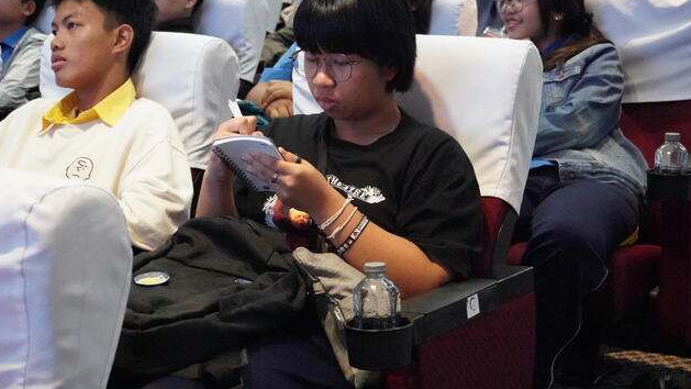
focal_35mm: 66
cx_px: 344
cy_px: 159
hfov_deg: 32.1
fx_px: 1201
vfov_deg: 18.4
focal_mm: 41
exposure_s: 1/320
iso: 16000
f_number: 5.6
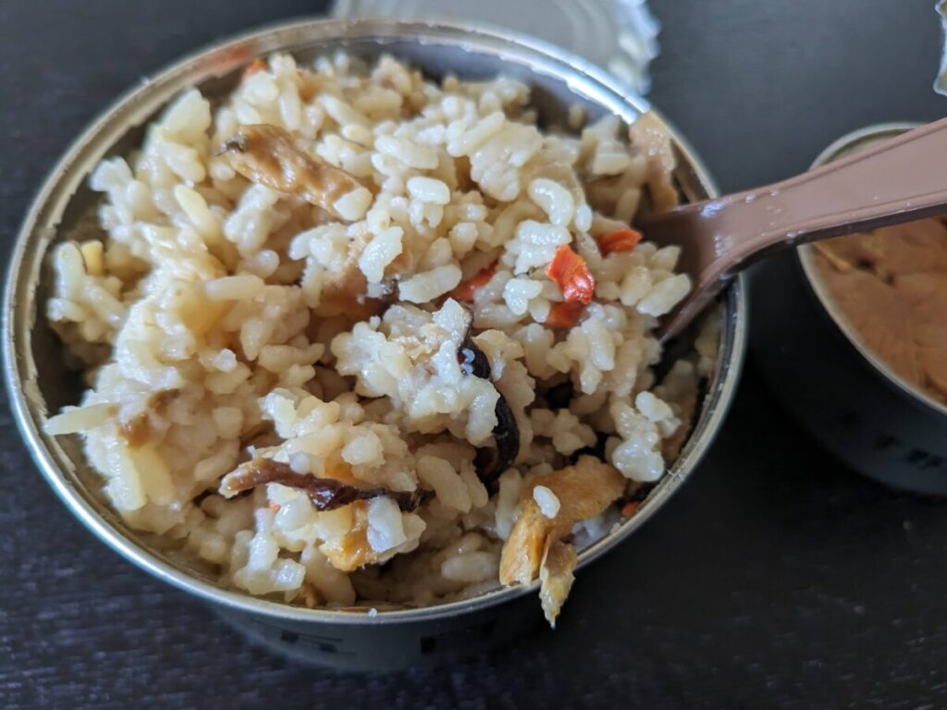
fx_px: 657
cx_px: 474
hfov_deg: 71.6
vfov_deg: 56.8
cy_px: 355
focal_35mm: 24
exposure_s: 1/69.7
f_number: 1.7
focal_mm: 4.53
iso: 177
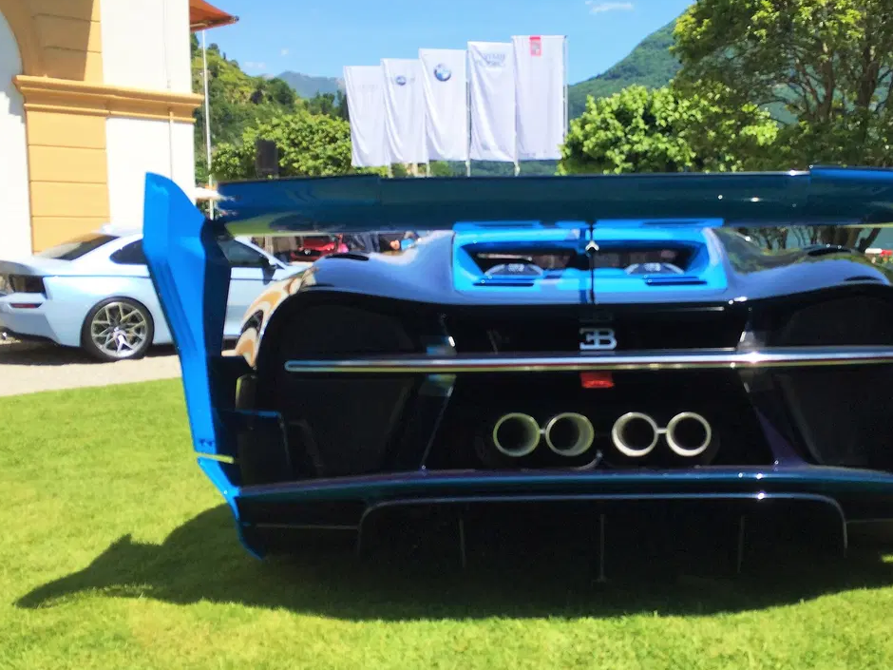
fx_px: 955
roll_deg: +0.9
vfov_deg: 38.7
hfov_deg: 49.6
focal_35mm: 37
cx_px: 562
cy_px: 325
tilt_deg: -6.7
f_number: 2.2
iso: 32
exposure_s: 1/1466
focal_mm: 4.15
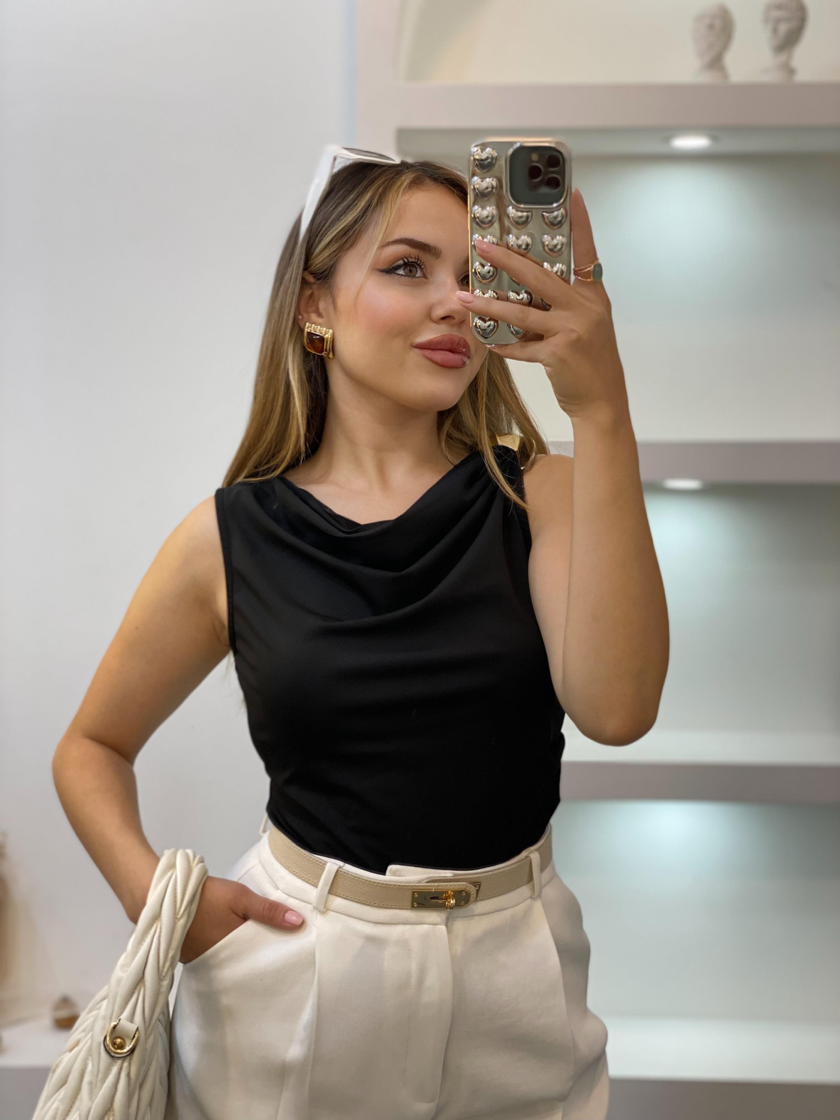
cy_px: 560
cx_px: 420
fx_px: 1682
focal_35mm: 52
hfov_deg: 28.0
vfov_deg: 36.8
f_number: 2
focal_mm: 6
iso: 100
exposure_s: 1/100
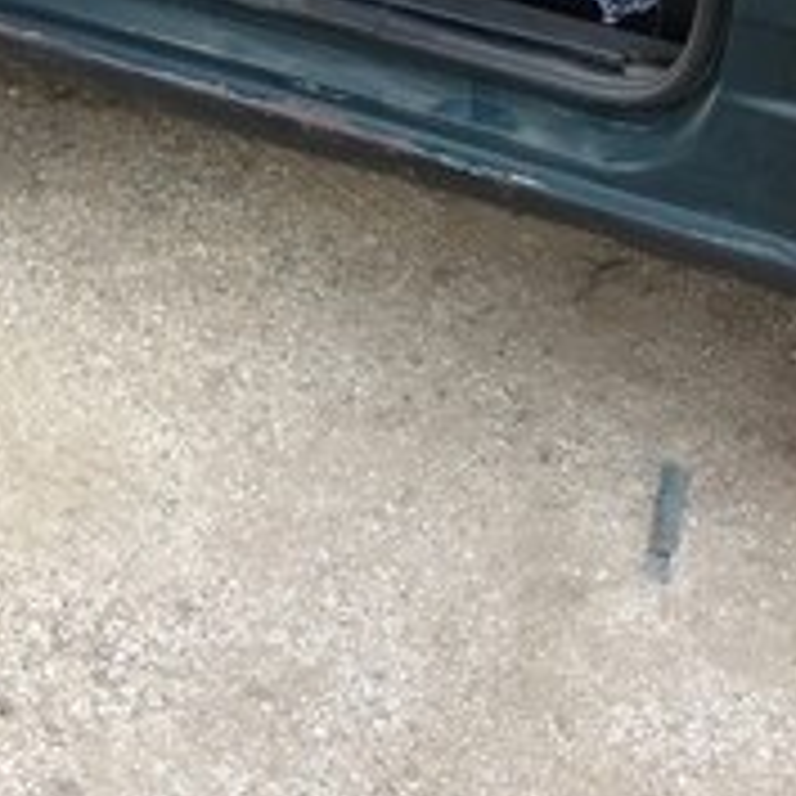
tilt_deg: -29.1
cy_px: -135
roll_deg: +1.9
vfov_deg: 22.3
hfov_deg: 23.8
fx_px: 1873
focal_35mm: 72
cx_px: 202
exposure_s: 1/33
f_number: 2.2
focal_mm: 4.15
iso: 32
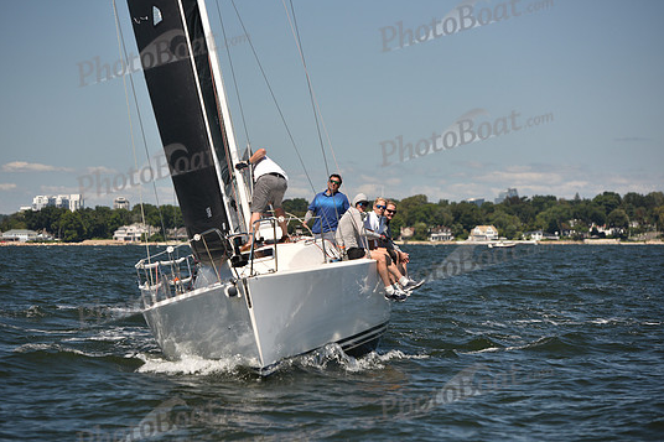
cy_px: 216
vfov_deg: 8.7
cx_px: 316
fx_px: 2895
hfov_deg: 13.1
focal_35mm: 157
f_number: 4
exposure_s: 1/1250
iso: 250
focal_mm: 145
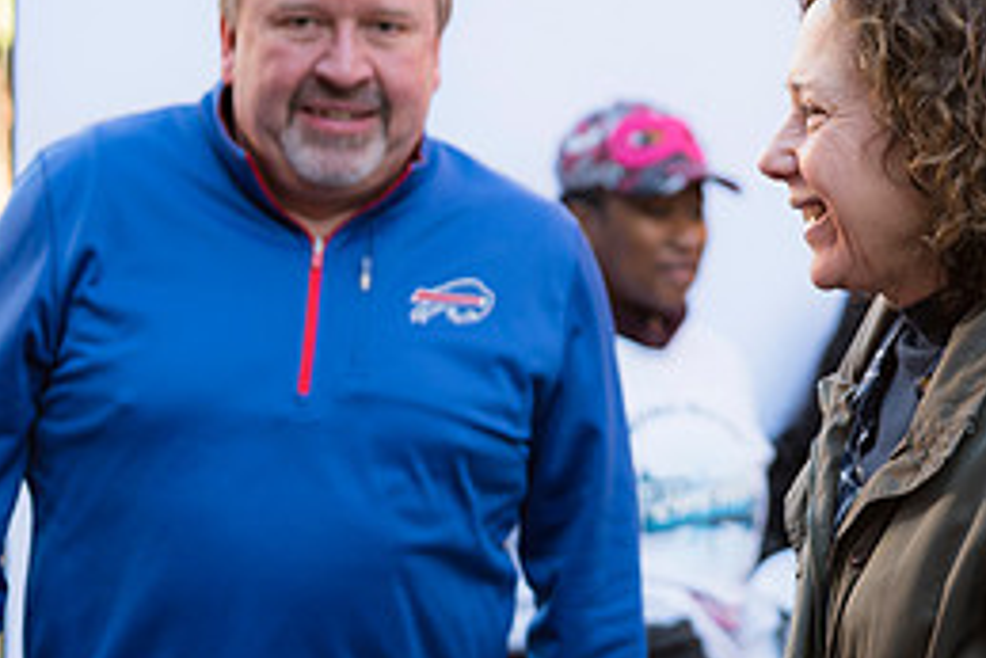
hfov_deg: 13.0
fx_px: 4302
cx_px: 815
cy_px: 348
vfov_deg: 8.8
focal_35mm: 157
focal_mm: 70
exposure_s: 1/200
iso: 200
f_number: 4
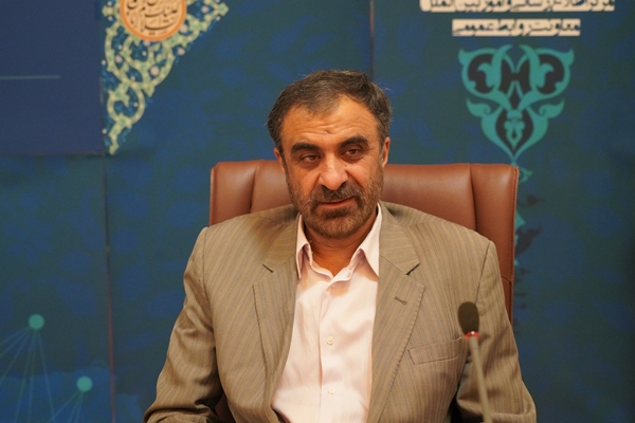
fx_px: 1288
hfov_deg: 27.7
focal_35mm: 73
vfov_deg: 18.7
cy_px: 212
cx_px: 318
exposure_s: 1/160
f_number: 5.6
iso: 10000
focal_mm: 73
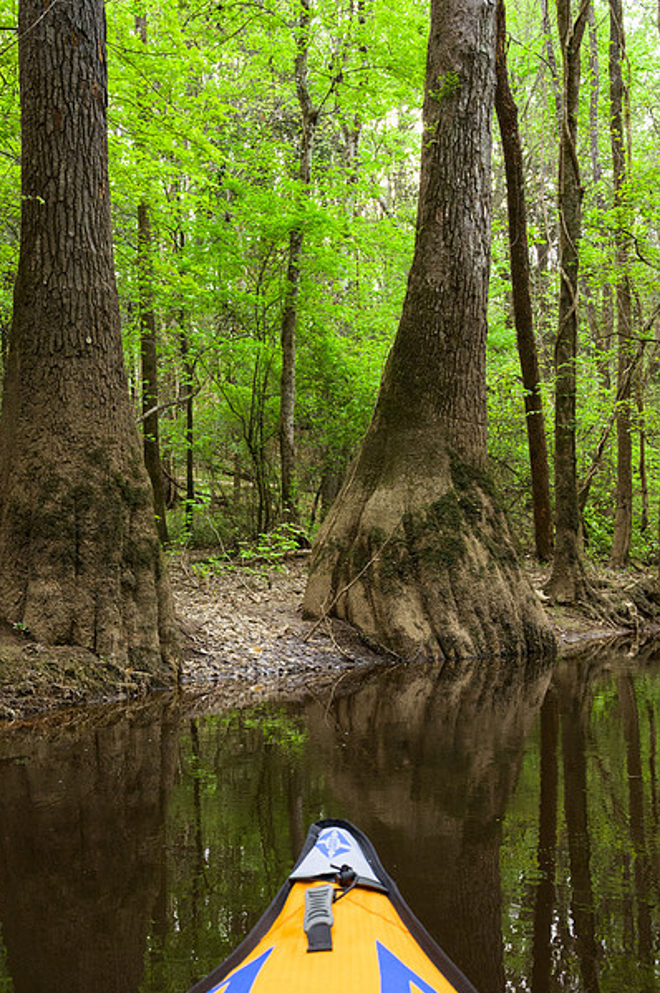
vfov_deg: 44.5
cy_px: 534
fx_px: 1213
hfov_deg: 30.4
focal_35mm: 44
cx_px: 288
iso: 1600
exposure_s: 1/200
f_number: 9
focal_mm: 31
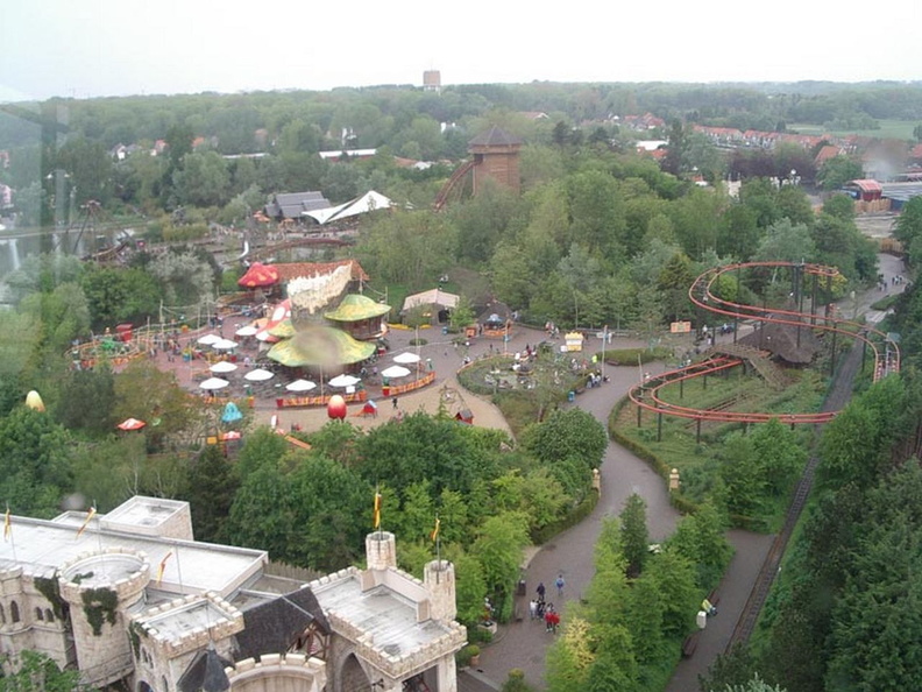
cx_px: 461
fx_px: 1012
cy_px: 346
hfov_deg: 49.0
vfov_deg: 37.7
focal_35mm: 38
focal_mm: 5.8
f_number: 4.8
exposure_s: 1/100
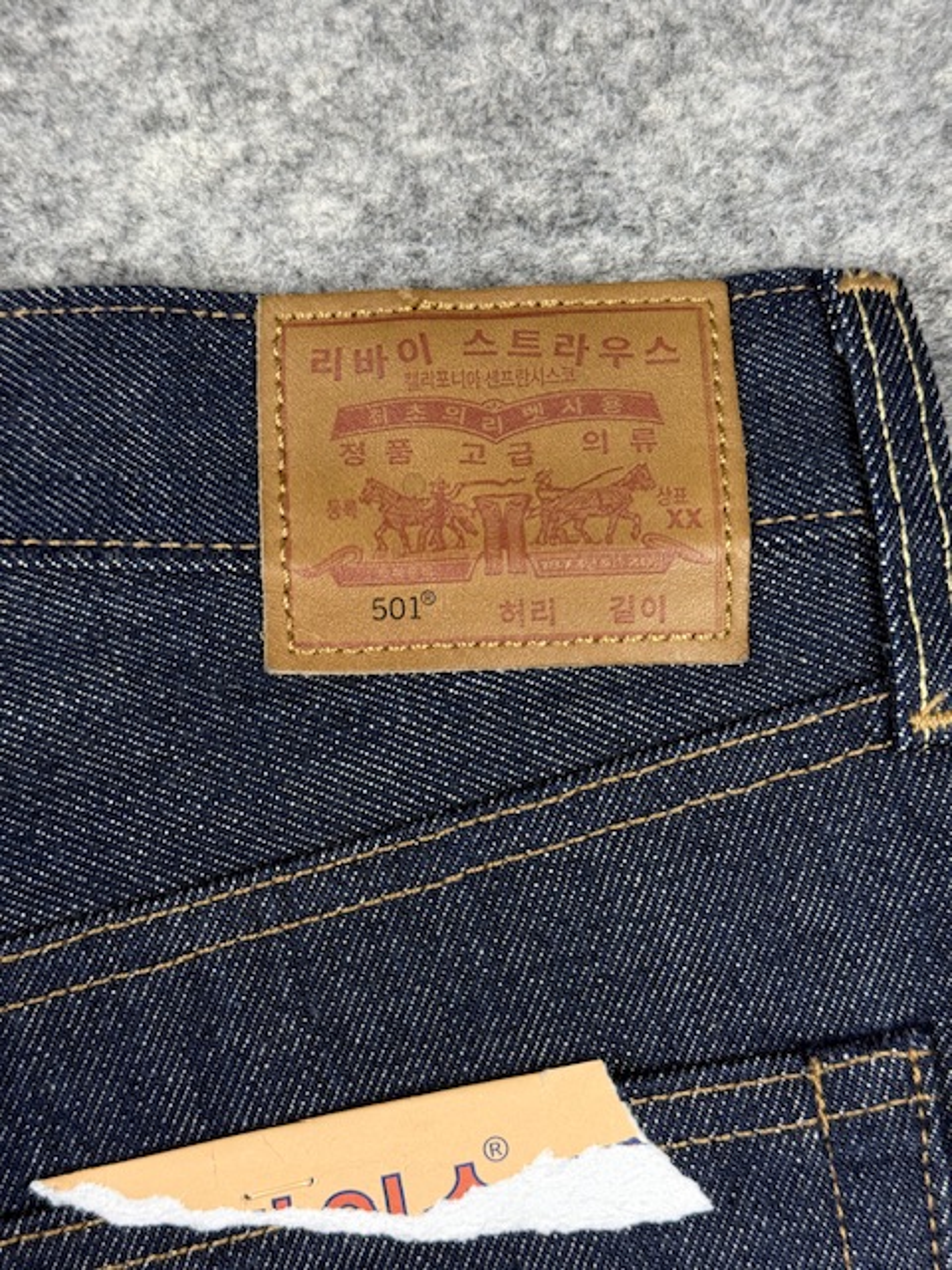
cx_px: 476
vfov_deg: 39.7
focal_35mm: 48
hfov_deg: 30.3
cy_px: 635
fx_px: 1760
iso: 80
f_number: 1.78
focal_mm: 6.76
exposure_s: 1/100
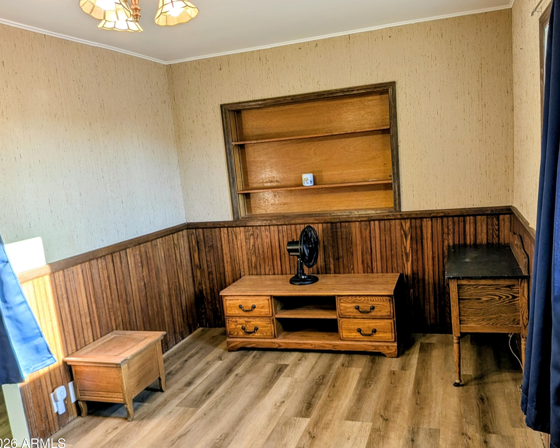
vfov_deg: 54.9
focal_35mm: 26
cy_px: 232
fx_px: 431
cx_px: 298
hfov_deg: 66.0
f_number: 1.7
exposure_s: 1/120
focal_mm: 4.53
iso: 65
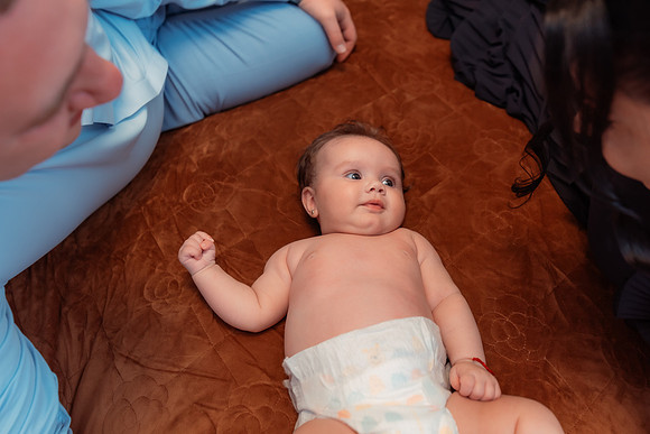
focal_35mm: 30
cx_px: 325
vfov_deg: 43.6
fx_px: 542
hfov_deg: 61.9
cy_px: 217
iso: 800
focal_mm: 30
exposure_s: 1/160
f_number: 3.5
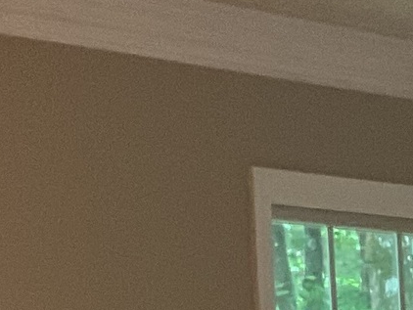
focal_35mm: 211
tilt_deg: -7.5
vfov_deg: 6.6
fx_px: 2519
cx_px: 803
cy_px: 847
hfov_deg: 8.9
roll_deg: -0.5
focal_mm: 3
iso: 100
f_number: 1.8
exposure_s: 1/60
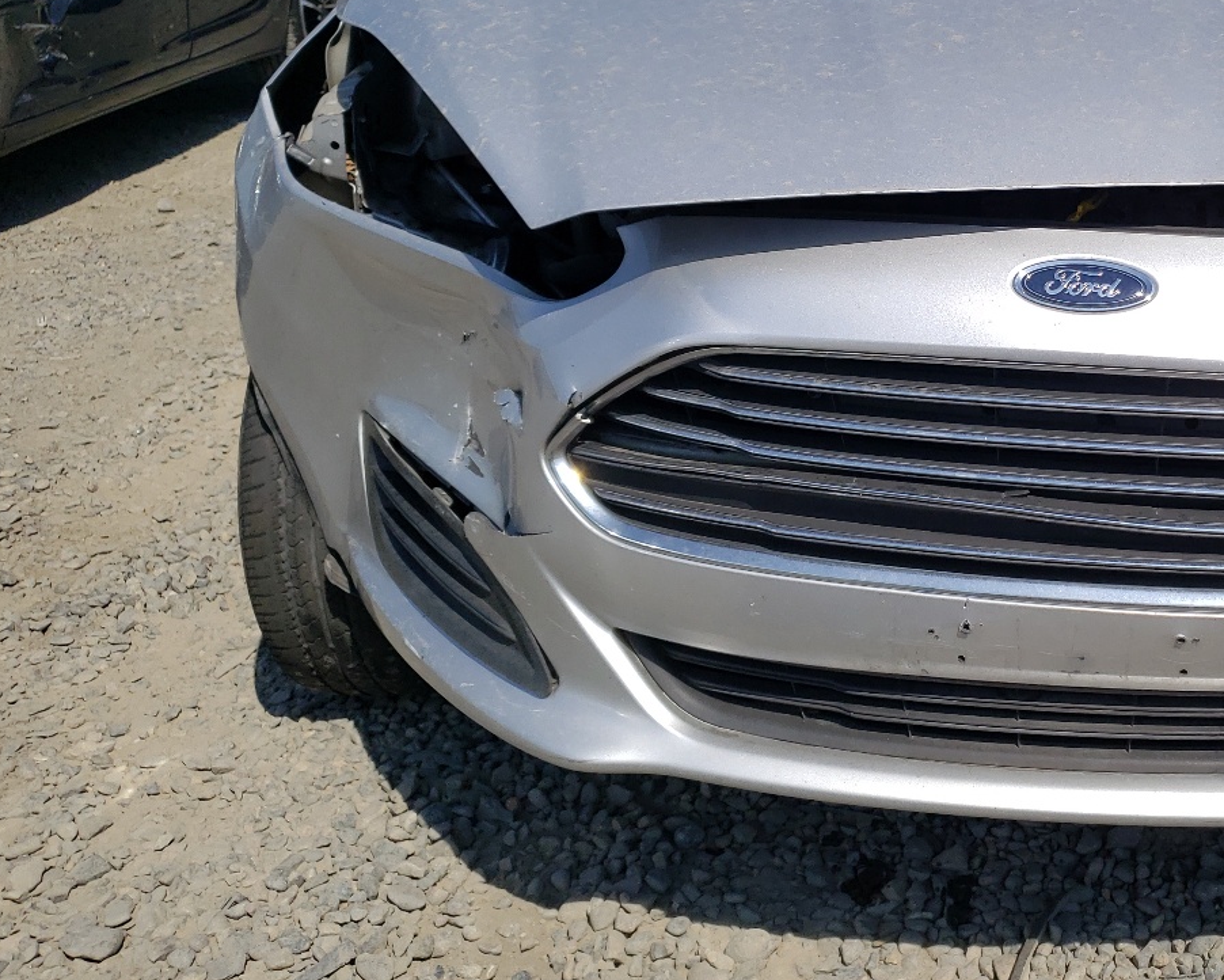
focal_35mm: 45
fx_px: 1631
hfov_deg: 39.4
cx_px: 989
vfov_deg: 33.1
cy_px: 300
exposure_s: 1/5000
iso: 50
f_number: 1.5
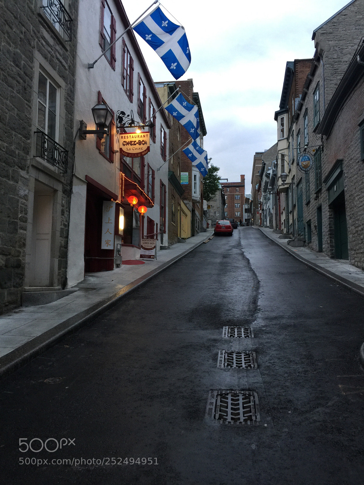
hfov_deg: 48.2
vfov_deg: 61.7
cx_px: 182
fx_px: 407
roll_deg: +0.4
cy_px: 242
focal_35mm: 29
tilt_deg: +6.1
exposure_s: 1/30
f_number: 2.2
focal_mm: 4.15
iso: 50
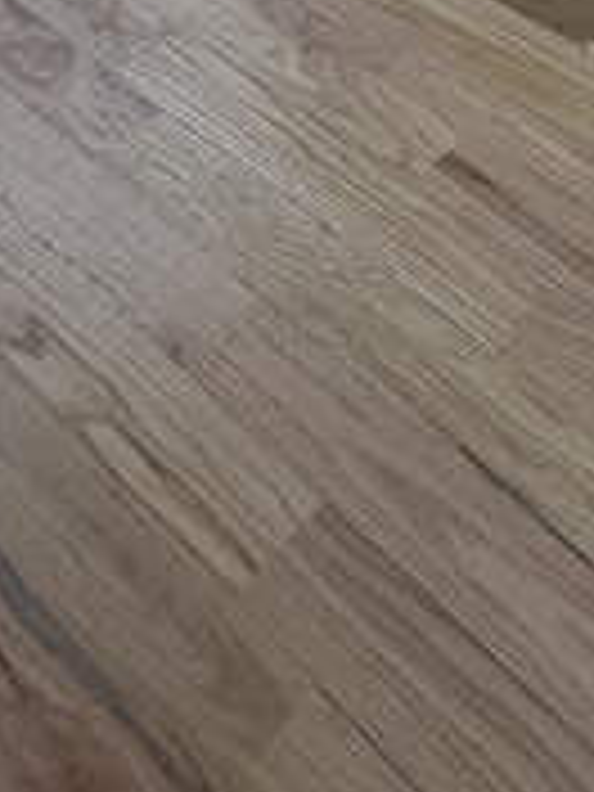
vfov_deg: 28.1
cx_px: 716
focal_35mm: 53
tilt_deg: -26.0
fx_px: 1213
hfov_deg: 24.8
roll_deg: +1.3
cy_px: -299
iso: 125
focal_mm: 2.22
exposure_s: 1/120
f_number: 2.2
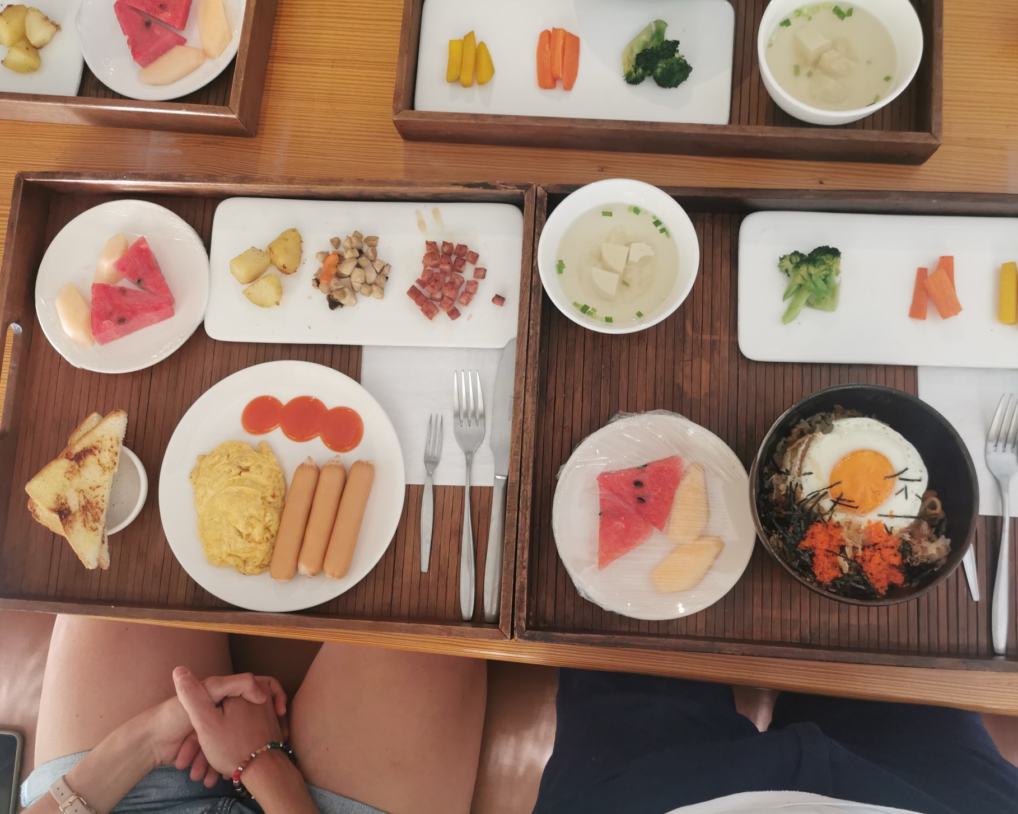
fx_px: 874
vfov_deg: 50.0
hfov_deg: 60.4
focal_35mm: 29
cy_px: 395
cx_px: 535
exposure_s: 1/100
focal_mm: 5.56
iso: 200
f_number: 1.6
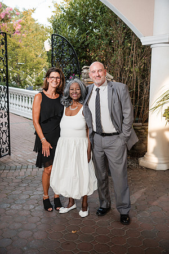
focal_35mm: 40
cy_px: 127
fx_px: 282
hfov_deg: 33.4
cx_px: 84
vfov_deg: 48.5
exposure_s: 1/250
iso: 640
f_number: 4
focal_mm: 40
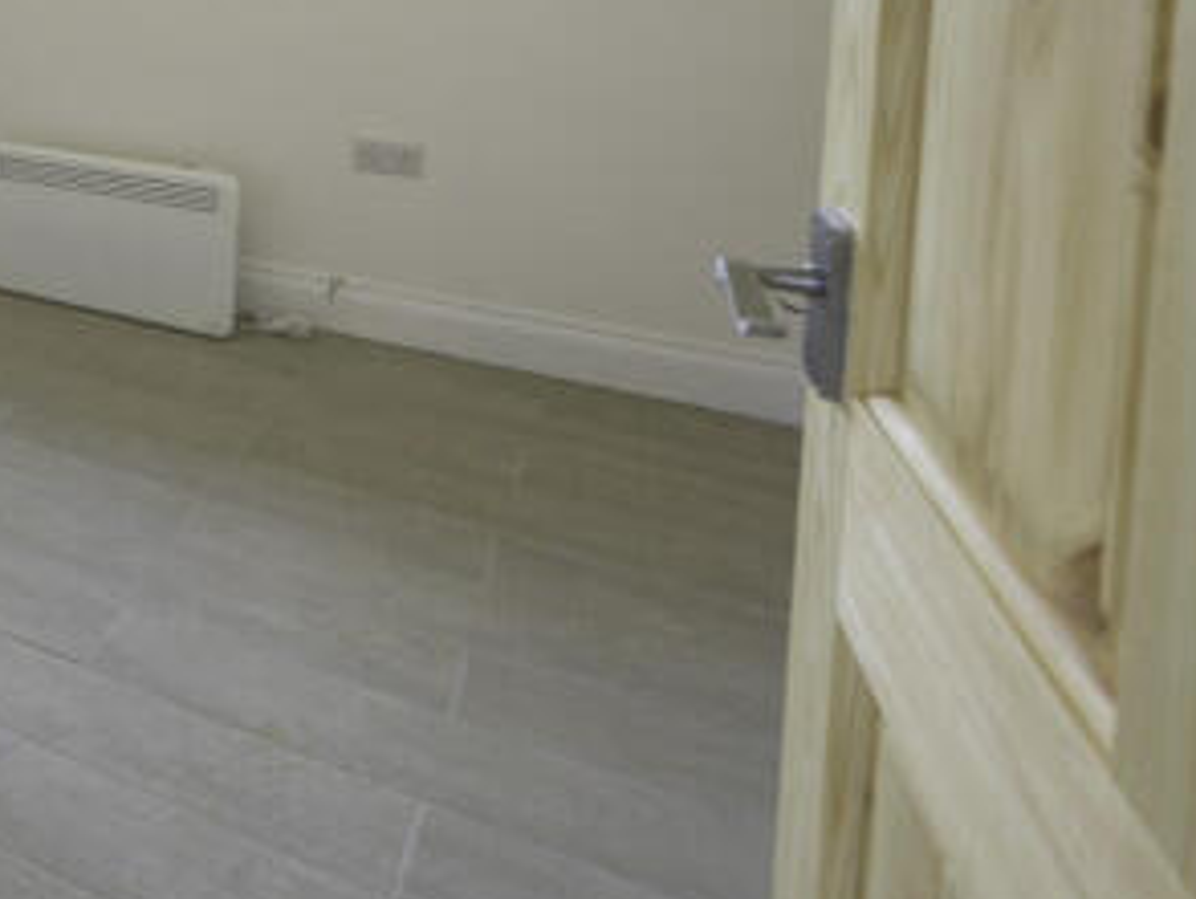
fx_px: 1037
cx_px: 12
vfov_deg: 44.1
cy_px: 151
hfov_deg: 49.4
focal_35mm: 30
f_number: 7.1
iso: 100
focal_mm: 14
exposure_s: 1/13
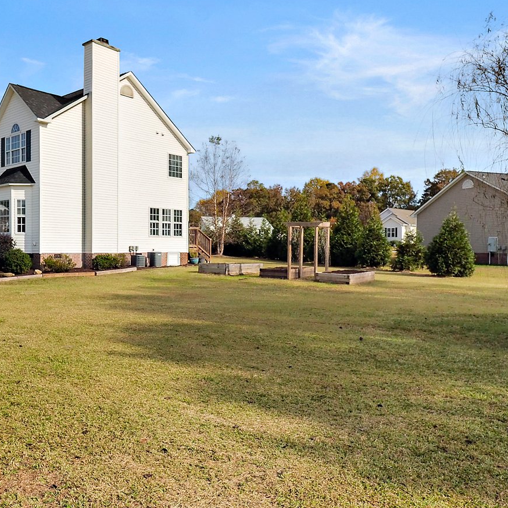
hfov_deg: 54.5
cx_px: 169
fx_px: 481
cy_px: 262
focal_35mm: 29
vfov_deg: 55.6
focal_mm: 7
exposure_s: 1/1000
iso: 100
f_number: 5
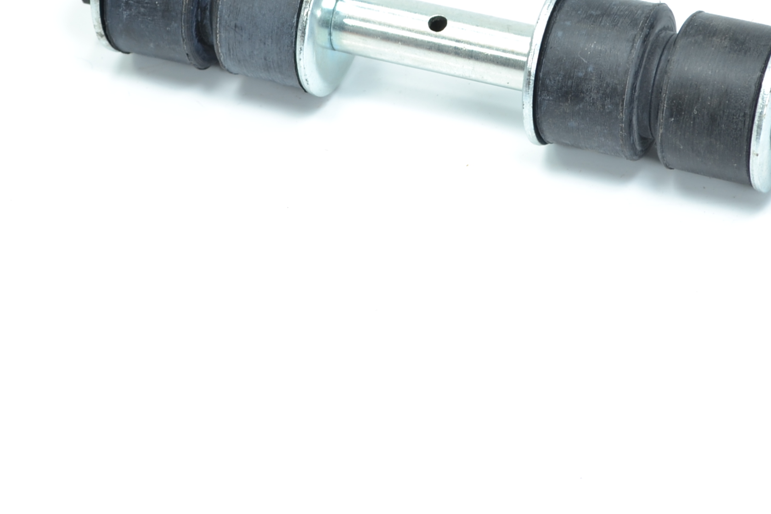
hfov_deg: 14.4
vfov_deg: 9.6
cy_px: 93
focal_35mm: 142
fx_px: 3041
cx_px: 459
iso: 100
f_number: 7.1
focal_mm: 46
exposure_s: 1/30
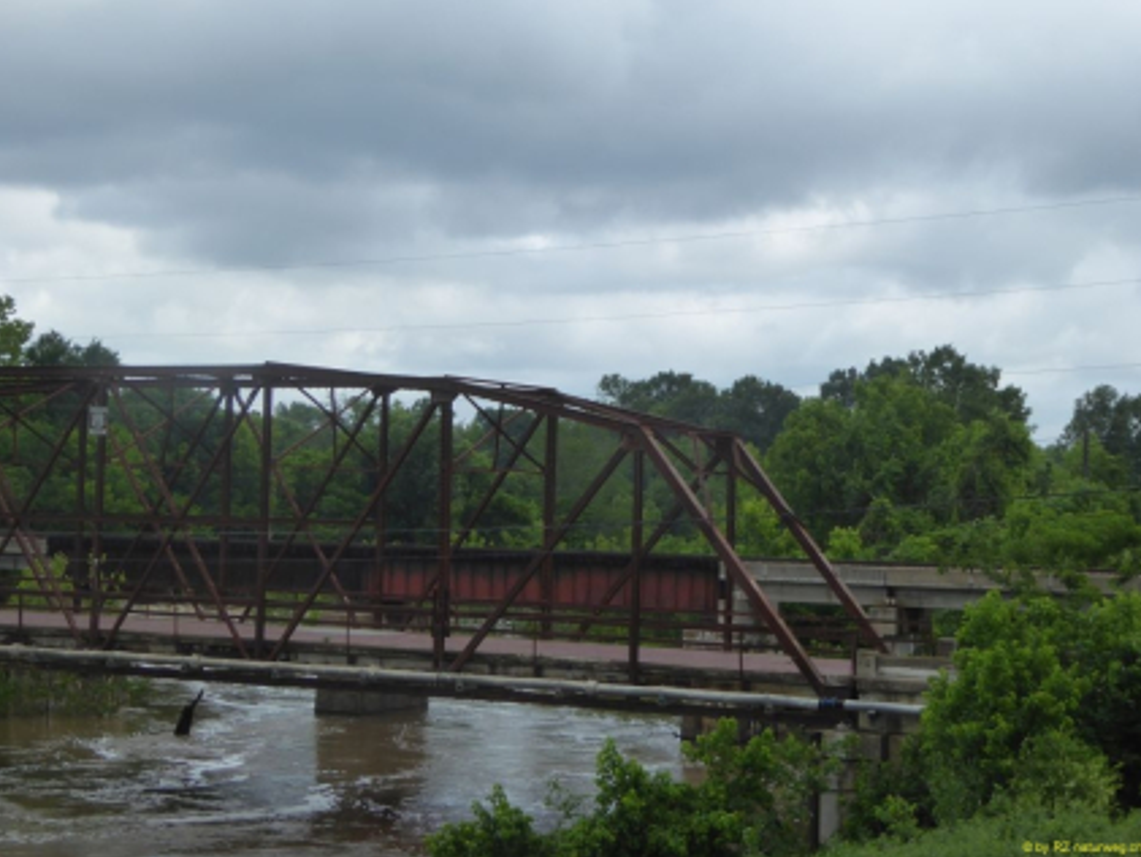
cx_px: 570
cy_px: 426
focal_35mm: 70
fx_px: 2308
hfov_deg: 27.8
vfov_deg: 21.0
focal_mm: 11.7
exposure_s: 1/500
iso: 160
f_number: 4.4
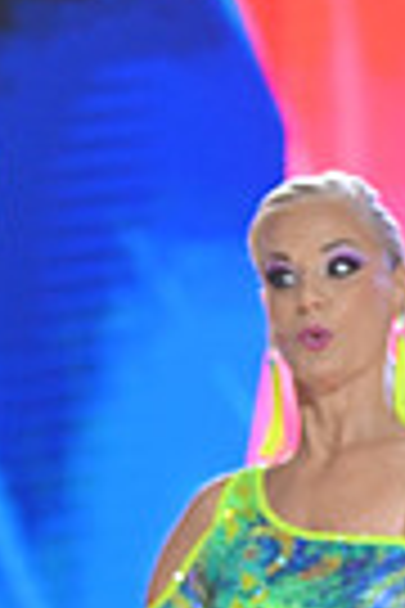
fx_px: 10141
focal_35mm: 601
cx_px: -43
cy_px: 950
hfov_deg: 2.3
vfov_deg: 3.4
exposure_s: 1/250
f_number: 4
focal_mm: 140
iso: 2000
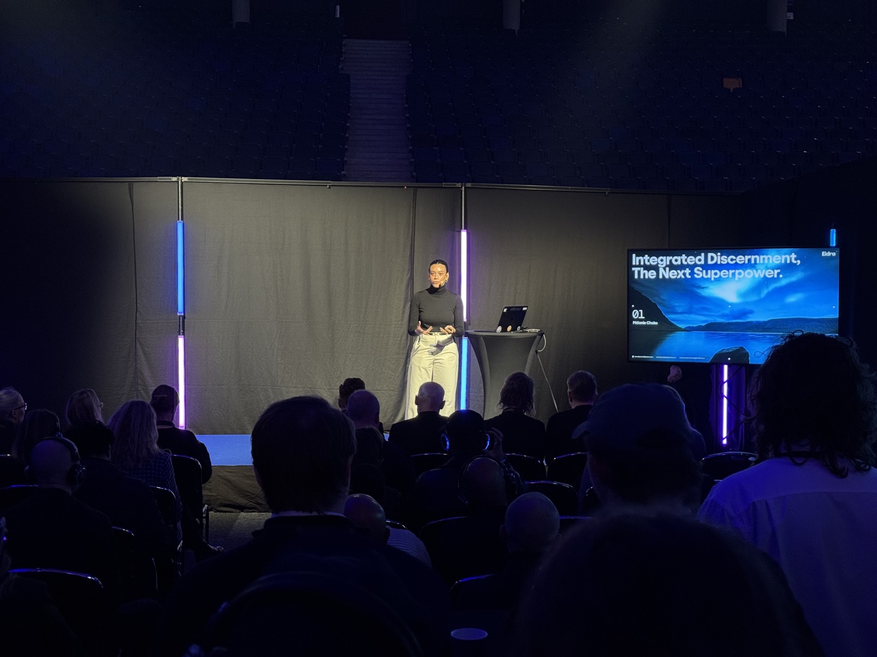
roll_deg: -0.5
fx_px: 1216
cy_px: 328
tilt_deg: -2.4
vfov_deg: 30.3
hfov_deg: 39.7
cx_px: 438
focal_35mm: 48
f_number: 1.78
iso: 160
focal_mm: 6.76
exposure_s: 1/60
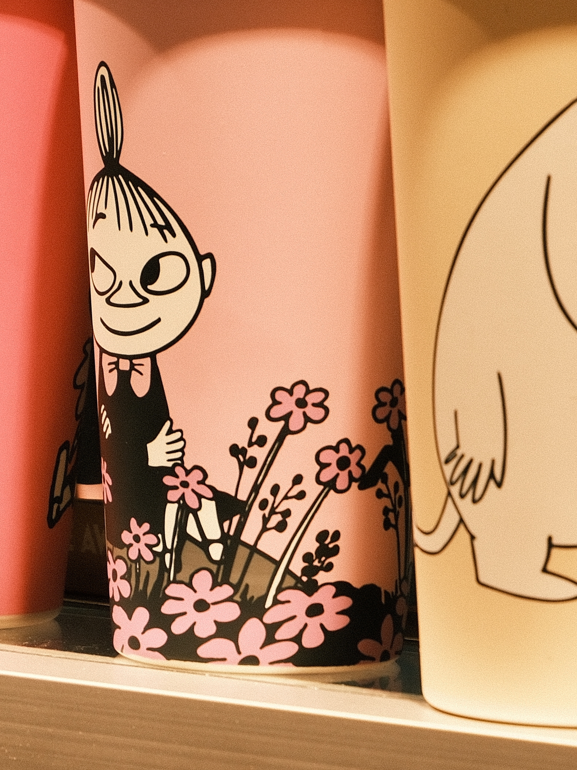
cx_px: -50
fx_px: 4334
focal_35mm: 195
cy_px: 263
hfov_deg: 7.6
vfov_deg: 10.1
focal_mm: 45
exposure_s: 1/60
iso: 320
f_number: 5.6
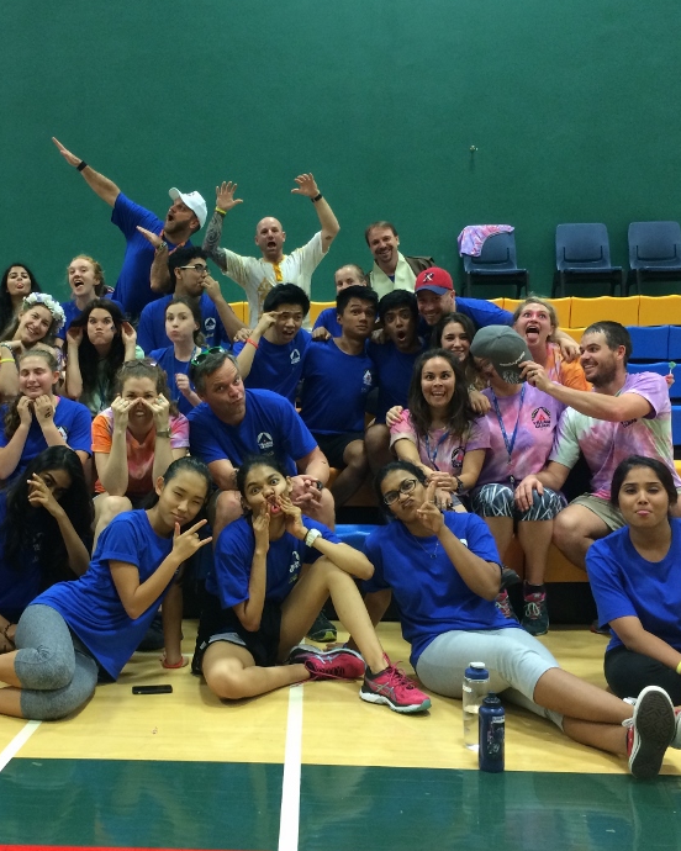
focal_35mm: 42
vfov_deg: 43.8
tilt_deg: -4.5
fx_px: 1058
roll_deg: +0.4
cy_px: 440
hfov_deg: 35.3
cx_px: 223
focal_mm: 4.15
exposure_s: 1/33
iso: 160
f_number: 2.2
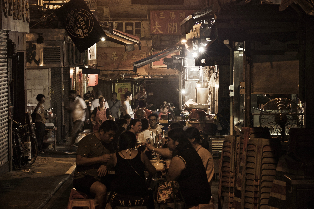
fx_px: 1099
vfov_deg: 10.9
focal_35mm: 126
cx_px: 157
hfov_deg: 16.3
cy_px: 104
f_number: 4.5
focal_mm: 45.89
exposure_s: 1/15
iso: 200
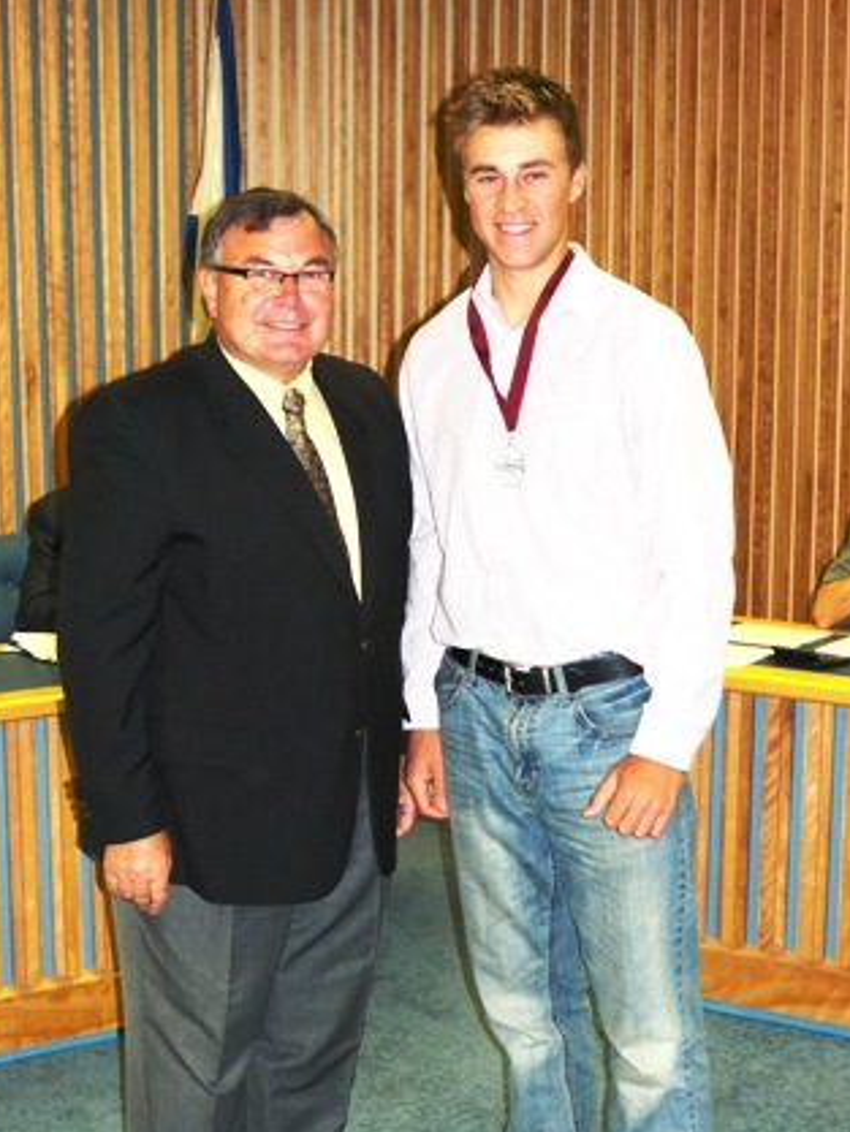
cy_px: 573
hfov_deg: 21.9
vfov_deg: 29.0
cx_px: 417
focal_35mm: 67
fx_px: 2192
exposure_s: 1/60
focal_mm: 13.6
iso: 261
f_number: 4.1
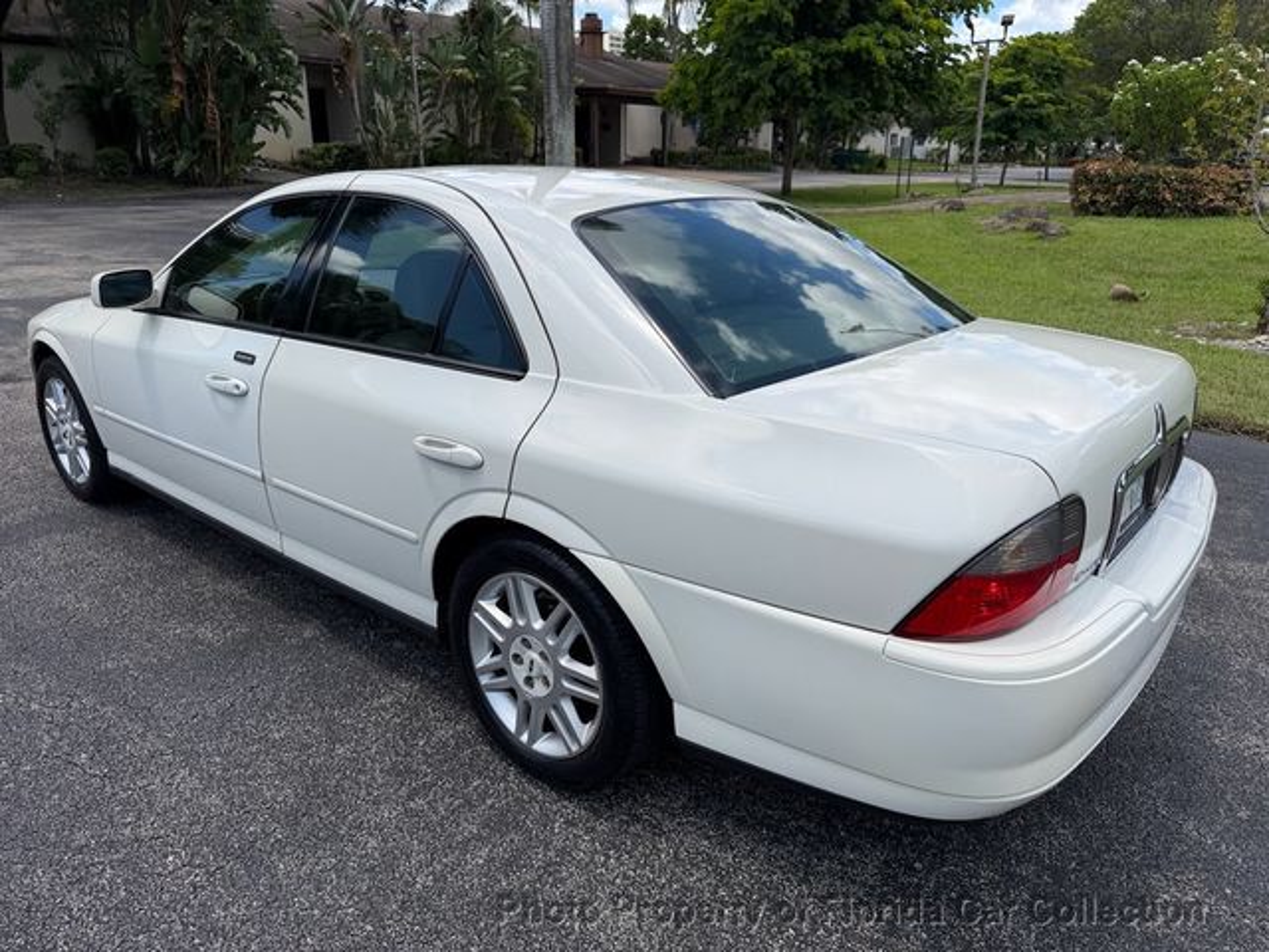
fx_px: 880
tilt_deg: -21.0
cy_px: 476
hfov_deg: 71.6
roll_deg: -1.0
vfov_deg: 56.8
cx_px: 634
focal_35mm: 24
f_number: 1.78
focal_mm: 6.76
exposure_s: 1/3584
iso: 80
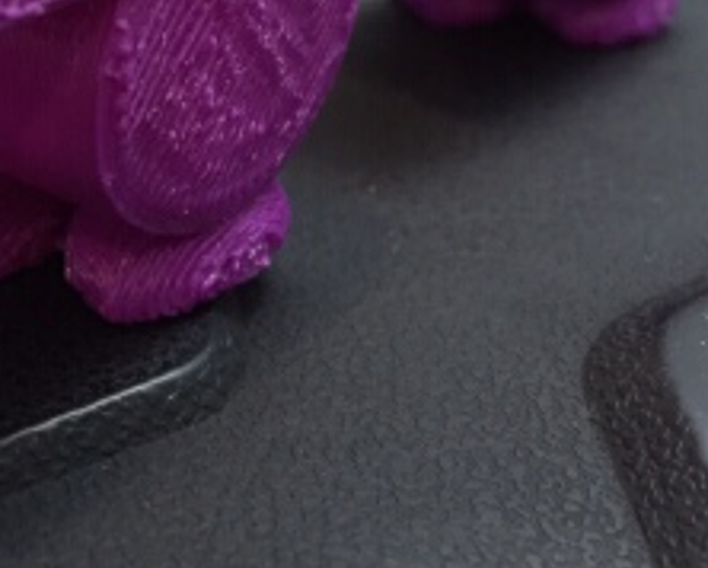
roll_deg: -0.2
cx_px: 69
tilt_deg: -26.1
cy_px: 198
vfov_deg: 22.4
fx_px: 1426
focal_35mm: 68
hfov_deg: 26.9
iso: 250
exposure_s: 1/17
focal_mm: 4.15
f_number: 2.2
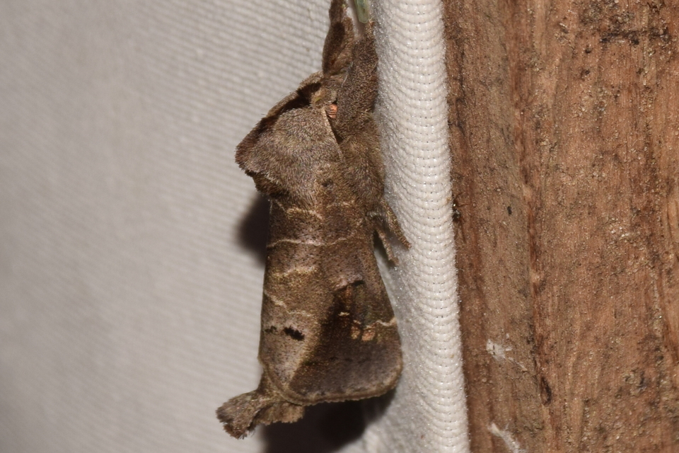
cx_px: 340
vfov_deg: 6.5
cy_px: 226
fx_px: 3961
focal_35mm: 210
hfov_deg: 9.8
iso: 125
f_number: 14
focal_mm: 140
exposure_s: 1/160
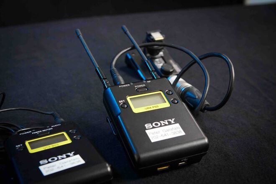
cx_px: 138
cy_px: 92
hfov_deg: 41.4
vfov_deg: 28.2
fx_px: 366
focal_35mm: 48
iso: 4000
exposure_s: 1/125
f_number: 5.6
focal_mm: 31.8
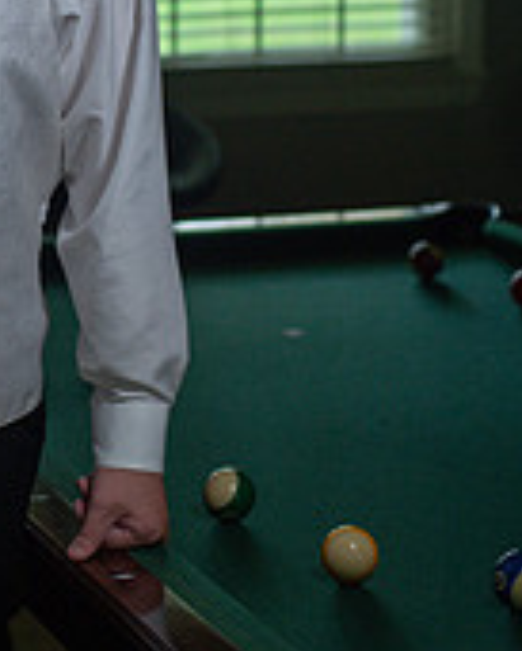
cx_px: -2
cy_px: 49
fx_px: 2373
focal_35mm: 123
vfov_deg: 15.4
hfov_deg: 12.4
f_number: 2.8
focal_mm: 50
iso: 1000
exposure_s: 1/400
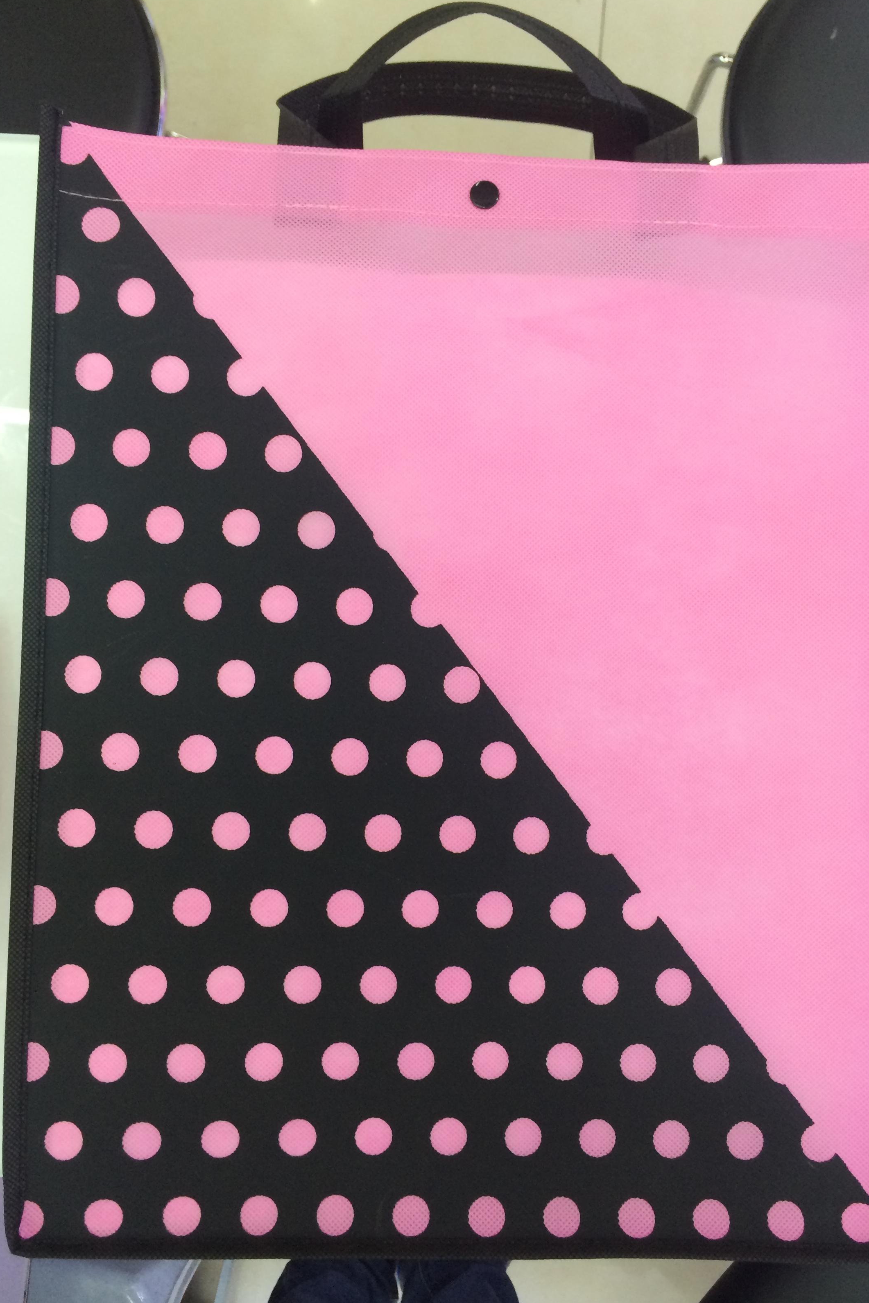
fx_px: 1159
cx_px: 477
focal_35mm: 32
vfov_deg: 58.7
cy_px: 649
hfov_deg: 41.1
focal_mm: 4.12
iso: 160
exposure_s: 1/33
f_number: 2.2
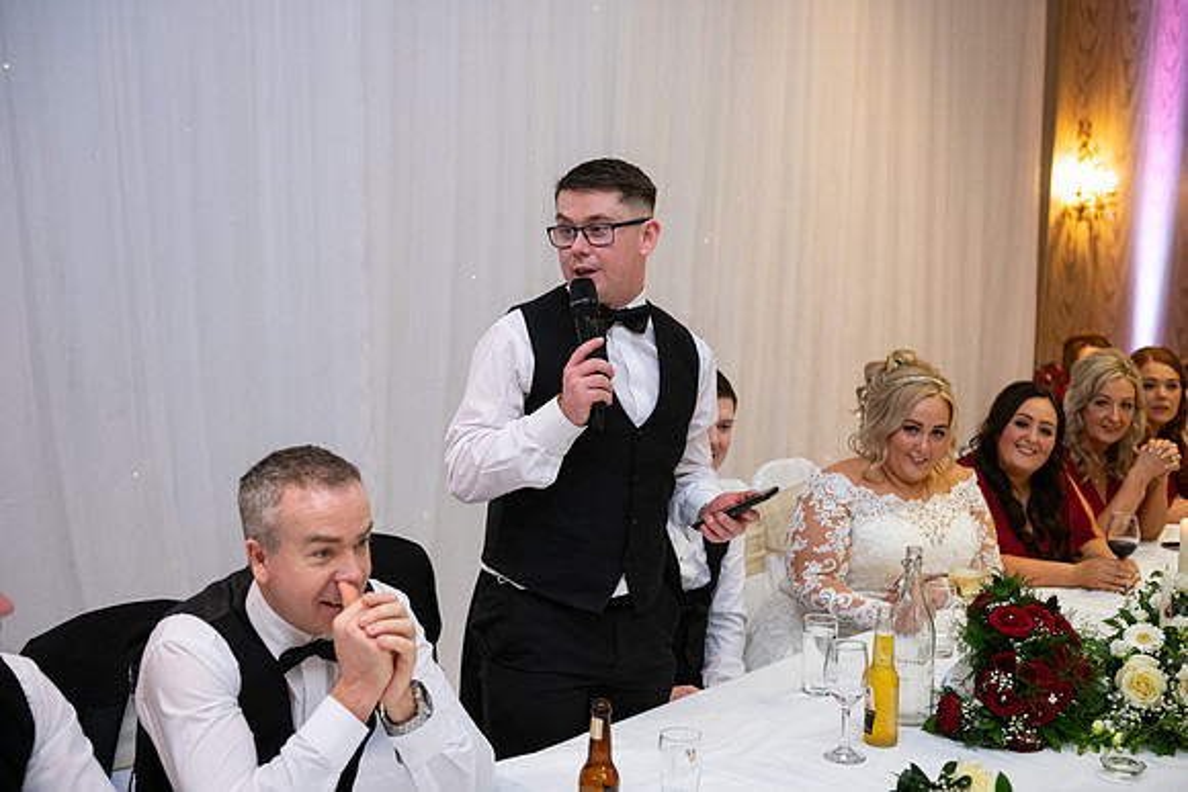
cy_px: 396
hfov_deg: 41.1
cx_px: 594
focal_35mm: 48
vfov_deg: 28.1
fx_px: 1584
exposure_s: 1/160
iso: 1250
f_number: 3.5
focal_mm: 48
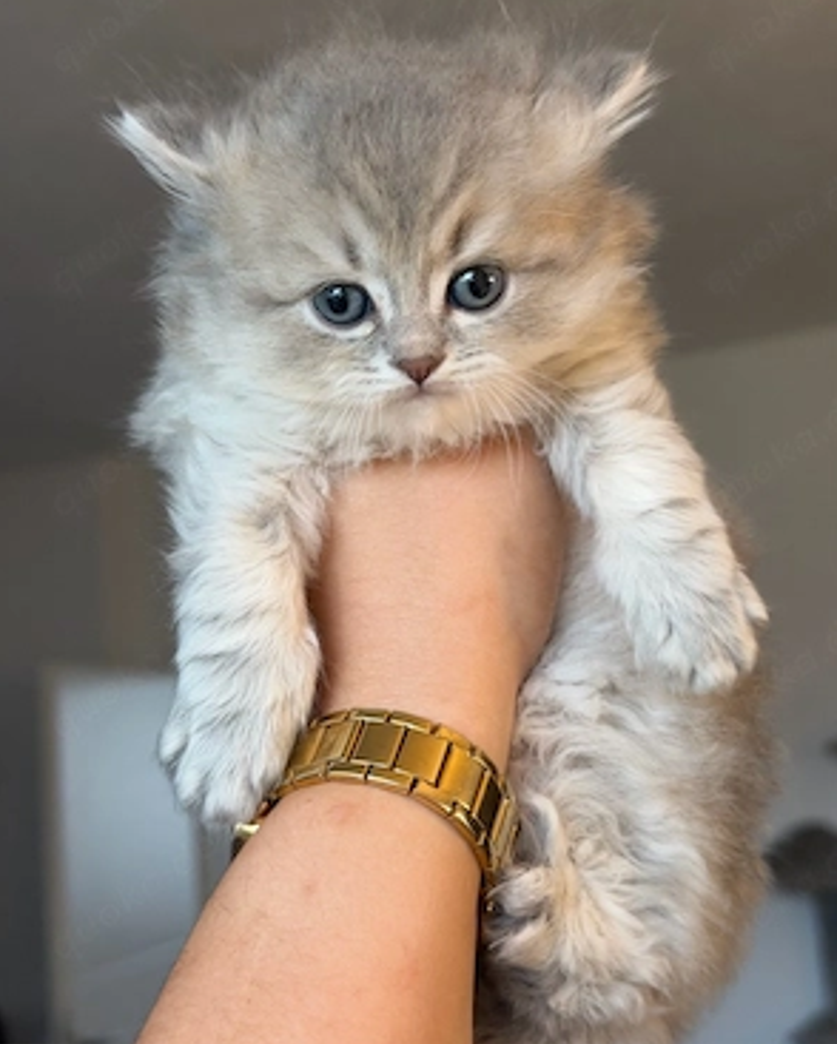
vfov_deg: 36.6
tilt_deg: +9.1
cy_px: 484
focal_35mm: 51
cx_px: 413
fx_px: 1578
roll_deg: +5.6
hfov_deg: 29.7
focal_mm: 6.76
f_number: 1.78
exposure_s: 1/50
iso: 100
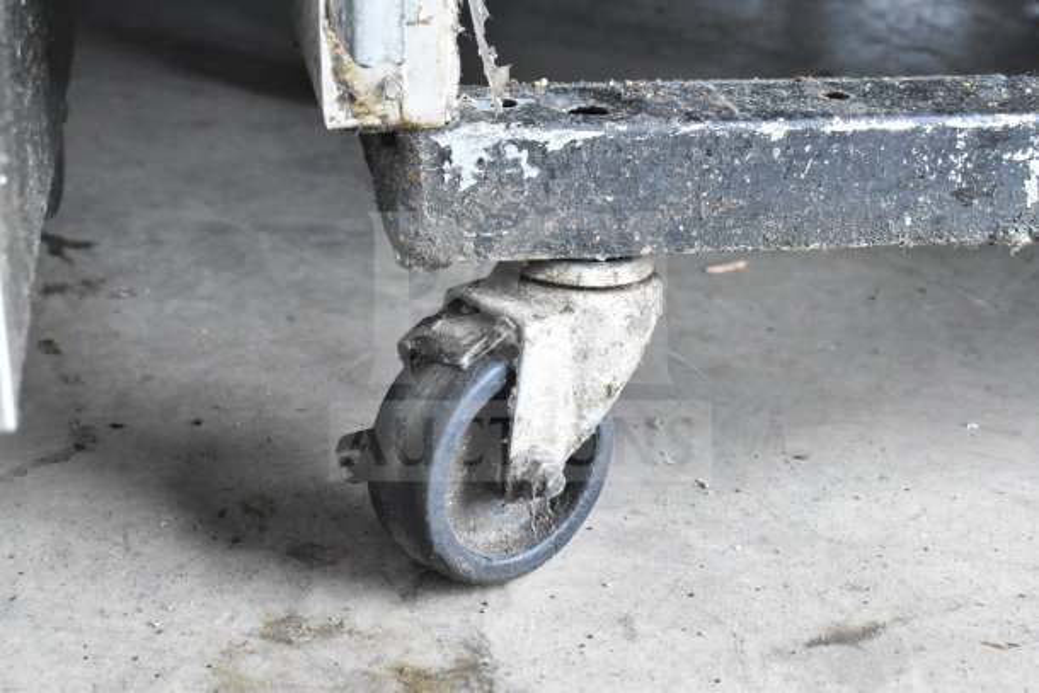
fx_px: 1645
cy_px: 346
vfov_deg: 23.8
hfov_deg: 35.0
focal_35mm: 57
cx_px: 520
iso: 6400
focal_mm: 38
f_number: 7.1
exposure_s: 1/200
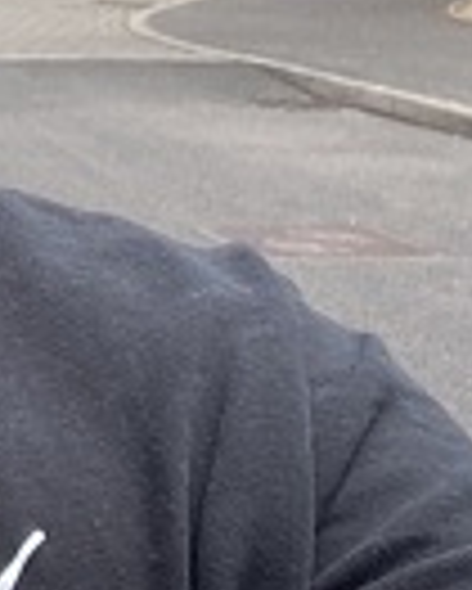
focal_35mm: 156
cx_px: -596
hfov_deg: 9.1
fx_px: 2721
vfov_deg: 11.5
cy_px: -437
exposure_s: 1/378
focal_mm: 2.71
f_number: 2.2
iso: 25
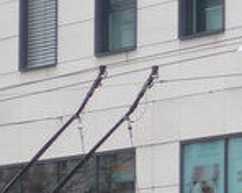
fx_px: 2489
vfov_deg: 4.4
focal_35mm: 348
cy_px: 175
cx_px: 878
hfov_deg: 5.1
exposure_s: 1/400
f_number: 2.8
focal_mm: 9
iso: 80
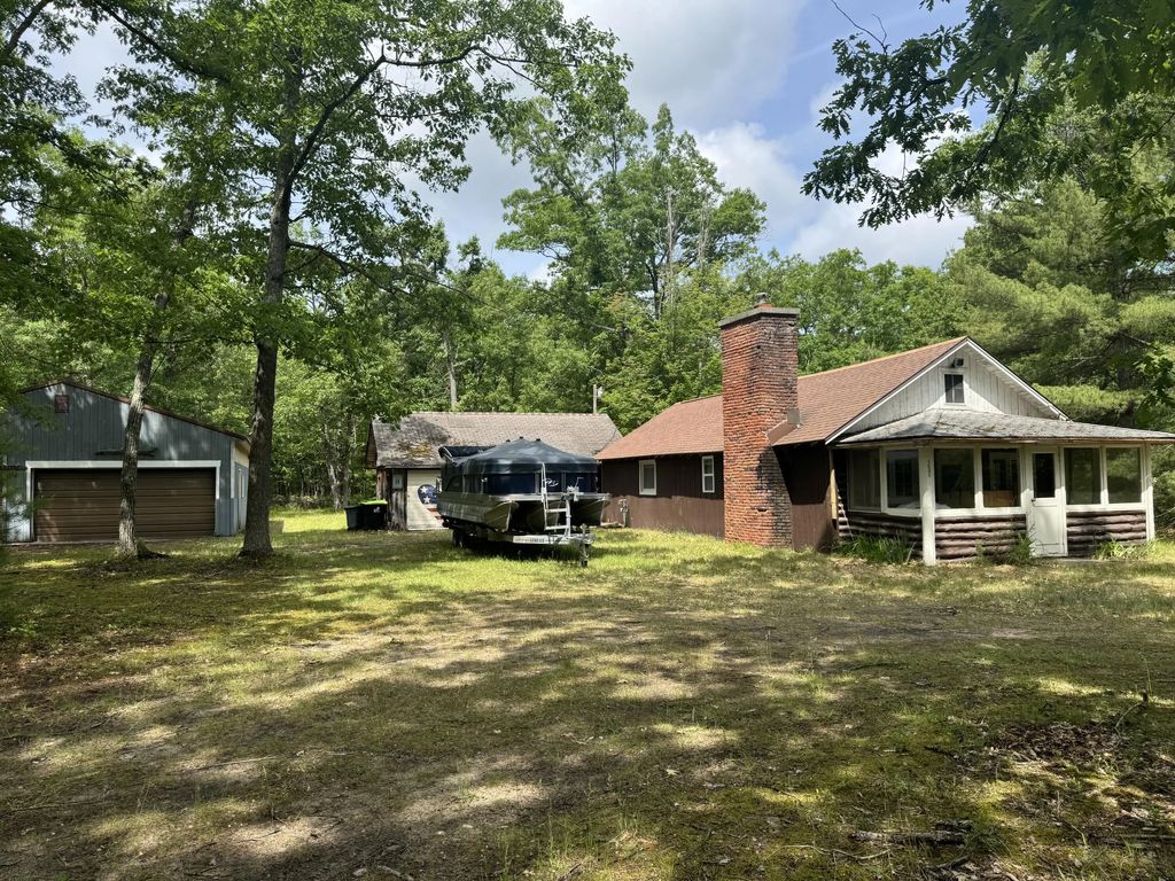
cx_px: 588
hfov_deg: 71.6
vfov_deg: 56.8
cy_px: 440
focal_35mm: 24
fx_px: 815
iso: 80
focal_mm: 6.76
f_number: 1.78
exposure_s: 1/2041
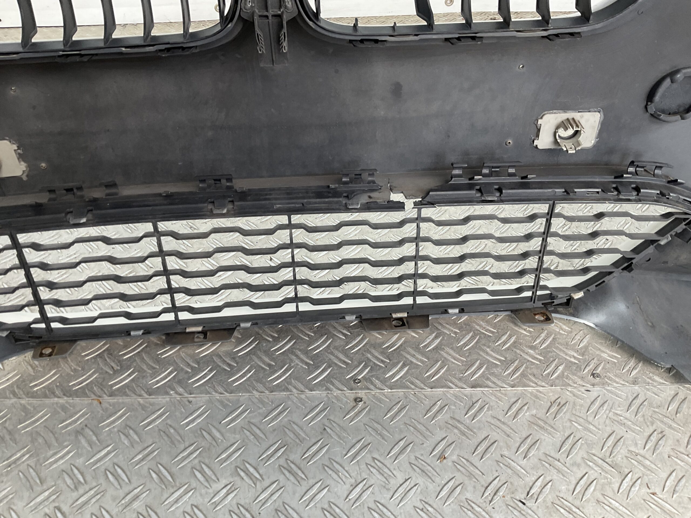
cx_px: 346
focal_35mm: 29
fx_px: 579
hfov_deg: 61.7
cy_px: 259
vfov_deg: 48.2
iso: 32
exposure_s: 1/120
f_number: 1.8
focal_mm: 3
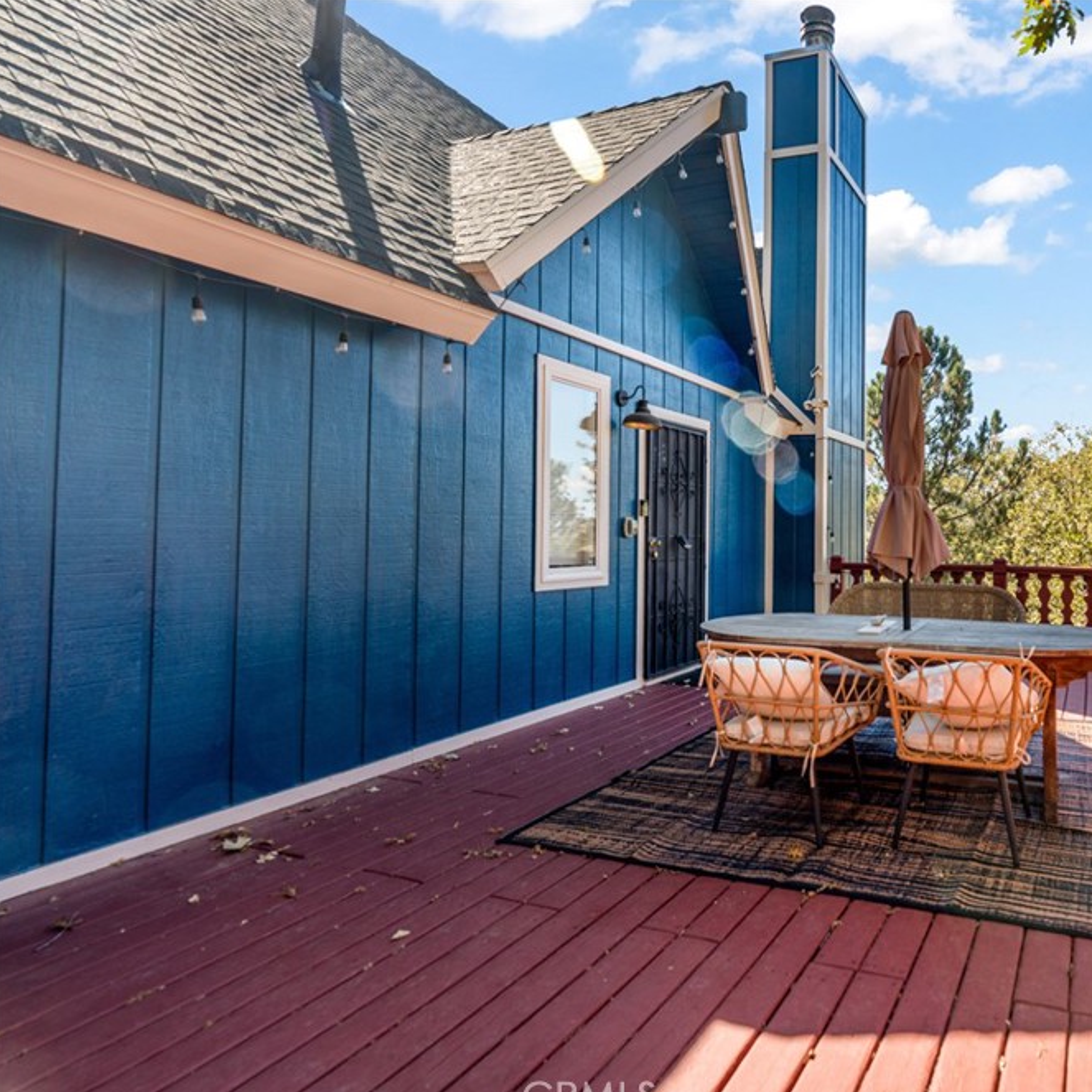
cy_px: 558
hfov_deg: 67.0
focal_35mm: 21
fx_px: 749
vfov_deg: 72.1
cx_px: 835
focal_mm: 16
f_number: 7.1
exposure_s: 1/125
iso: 100
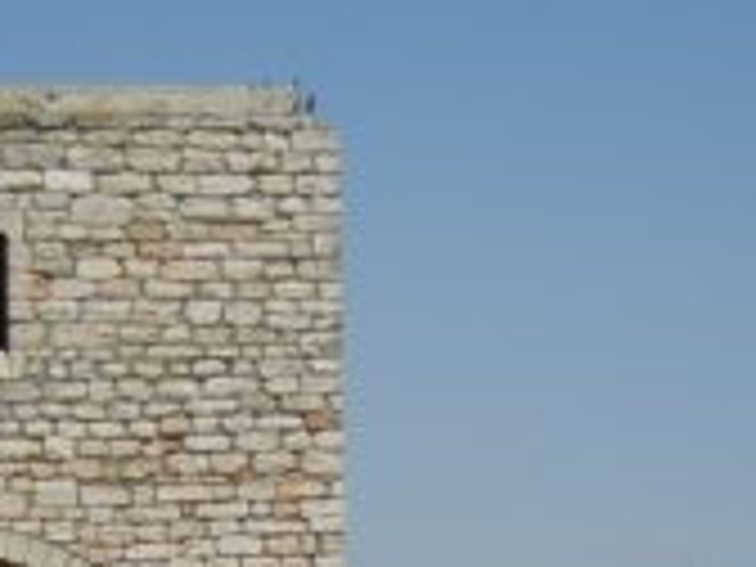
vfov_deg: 11.3
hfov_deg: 15.8
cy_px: 918
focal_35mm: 125
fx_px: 2730
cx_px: 310
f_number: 7.1
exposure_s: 1/350
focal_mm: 5.8
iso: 50
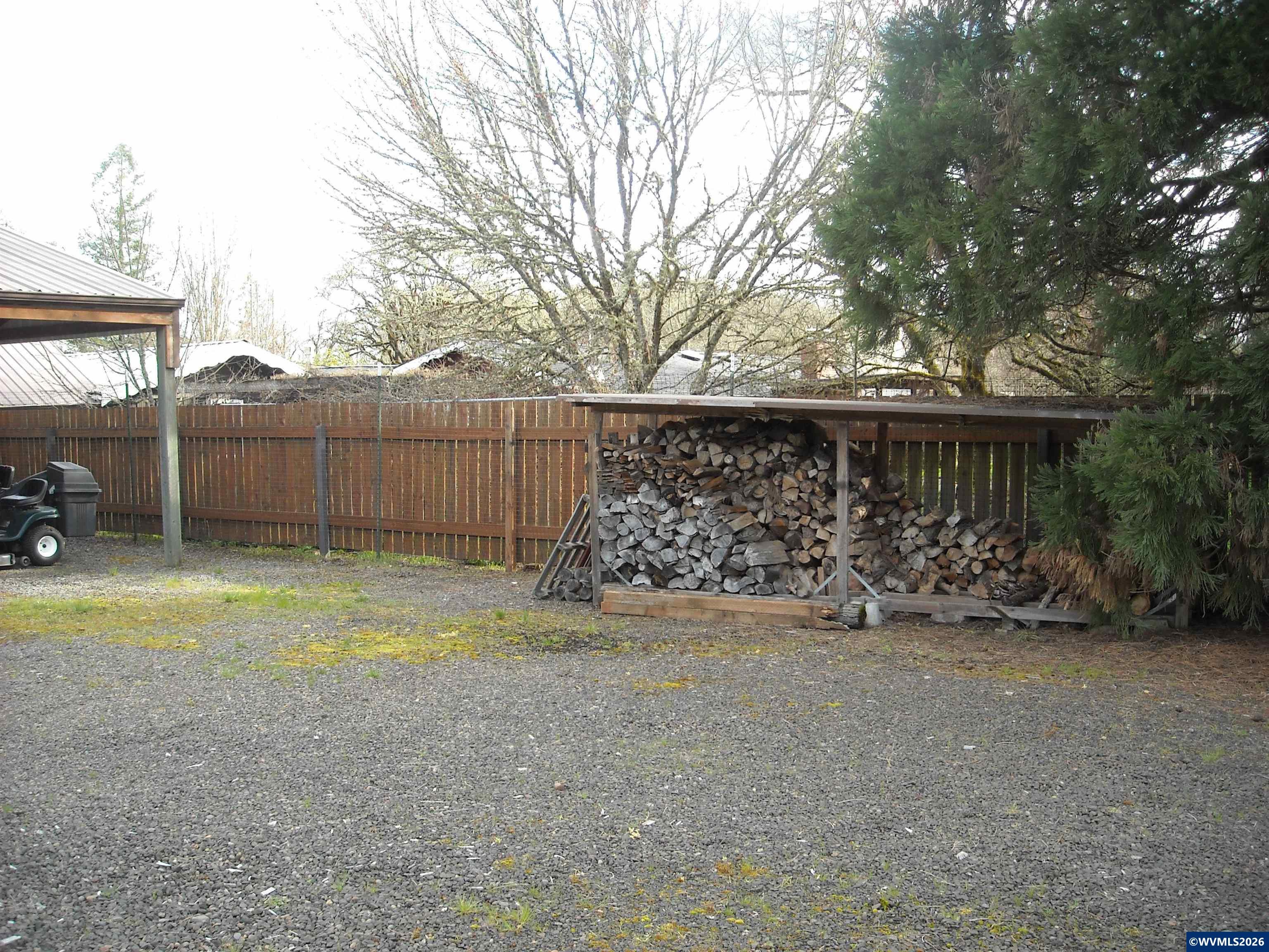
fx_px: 1283
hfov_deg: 52.6
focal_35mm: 35
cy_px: 476
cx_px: 634
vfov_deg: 40.7
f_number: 2.8
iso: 64
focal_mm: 5.7
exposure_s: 1/114
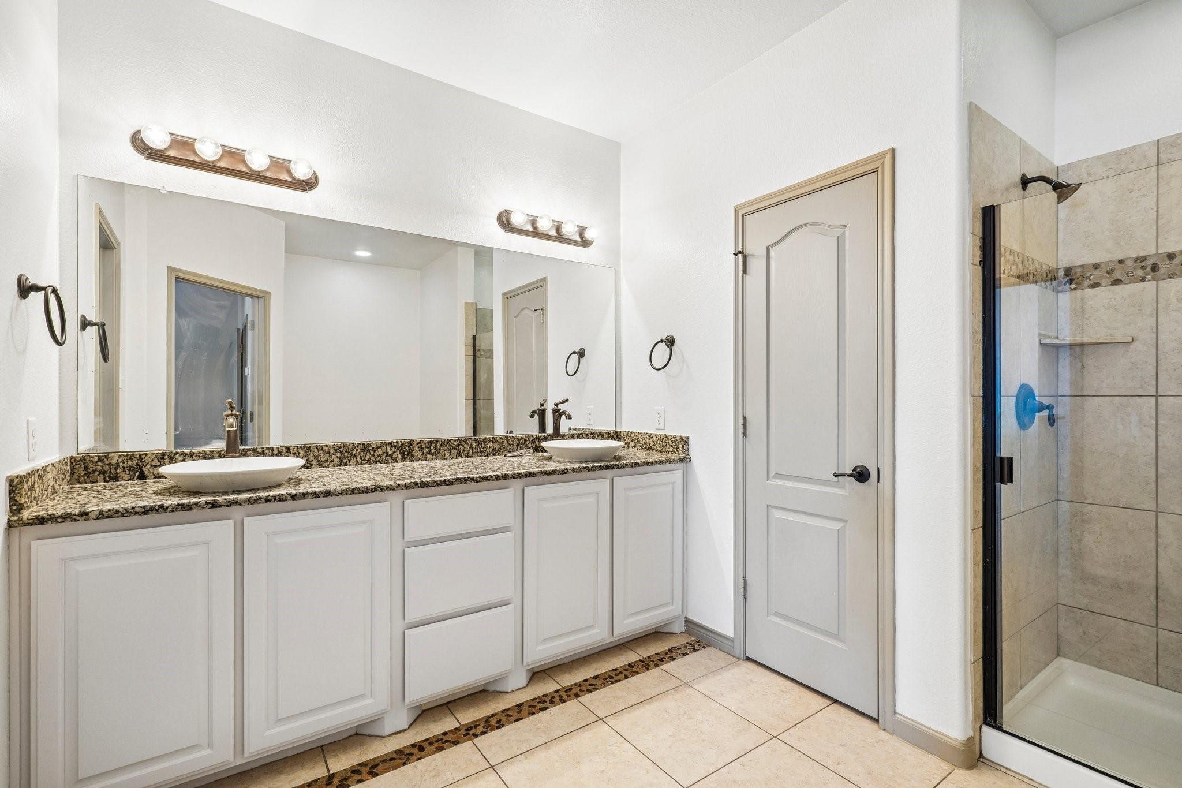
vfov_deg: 73.7
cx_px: 591
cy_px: 394
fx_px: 525
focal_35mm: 16
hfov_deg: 96.7
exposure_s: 1/10
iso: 400
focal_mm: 16
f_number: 8
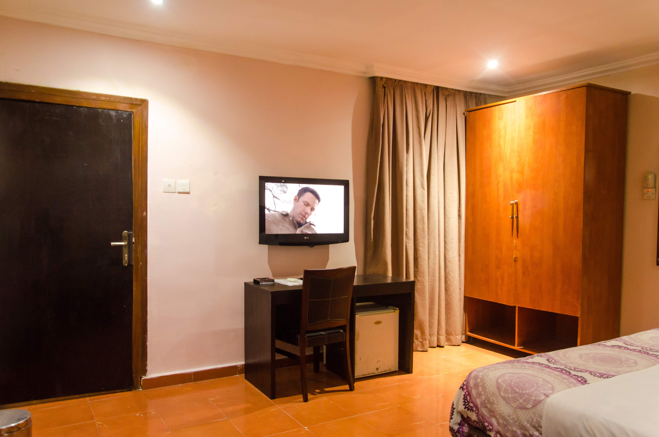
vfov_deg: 47.7
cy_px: 218
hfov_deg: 67.5
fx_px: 493
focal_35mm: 27
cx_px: 330
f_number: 5
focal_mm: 18
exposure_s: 1/10
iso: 1600
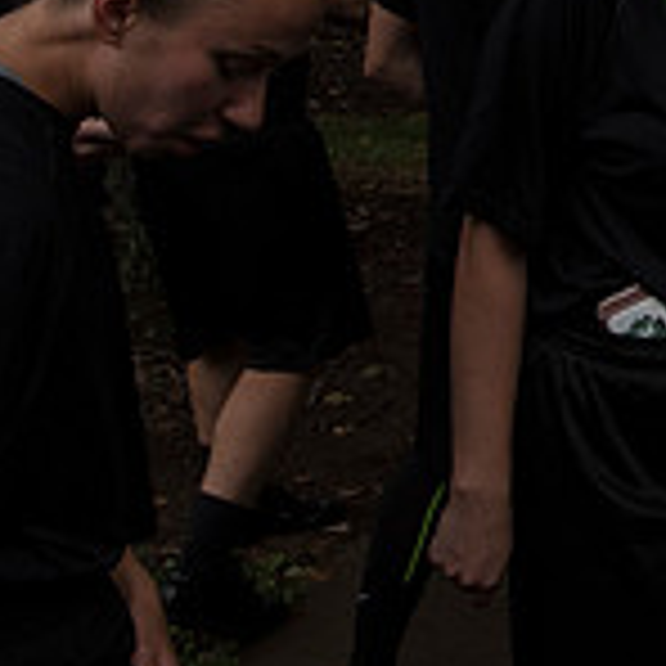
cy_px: -61
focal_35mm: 80
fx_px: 1741
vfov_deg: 20.7
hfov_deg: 19.0
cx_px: 1004
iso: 640
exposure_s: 1/1600
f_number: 5.6
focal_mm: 24
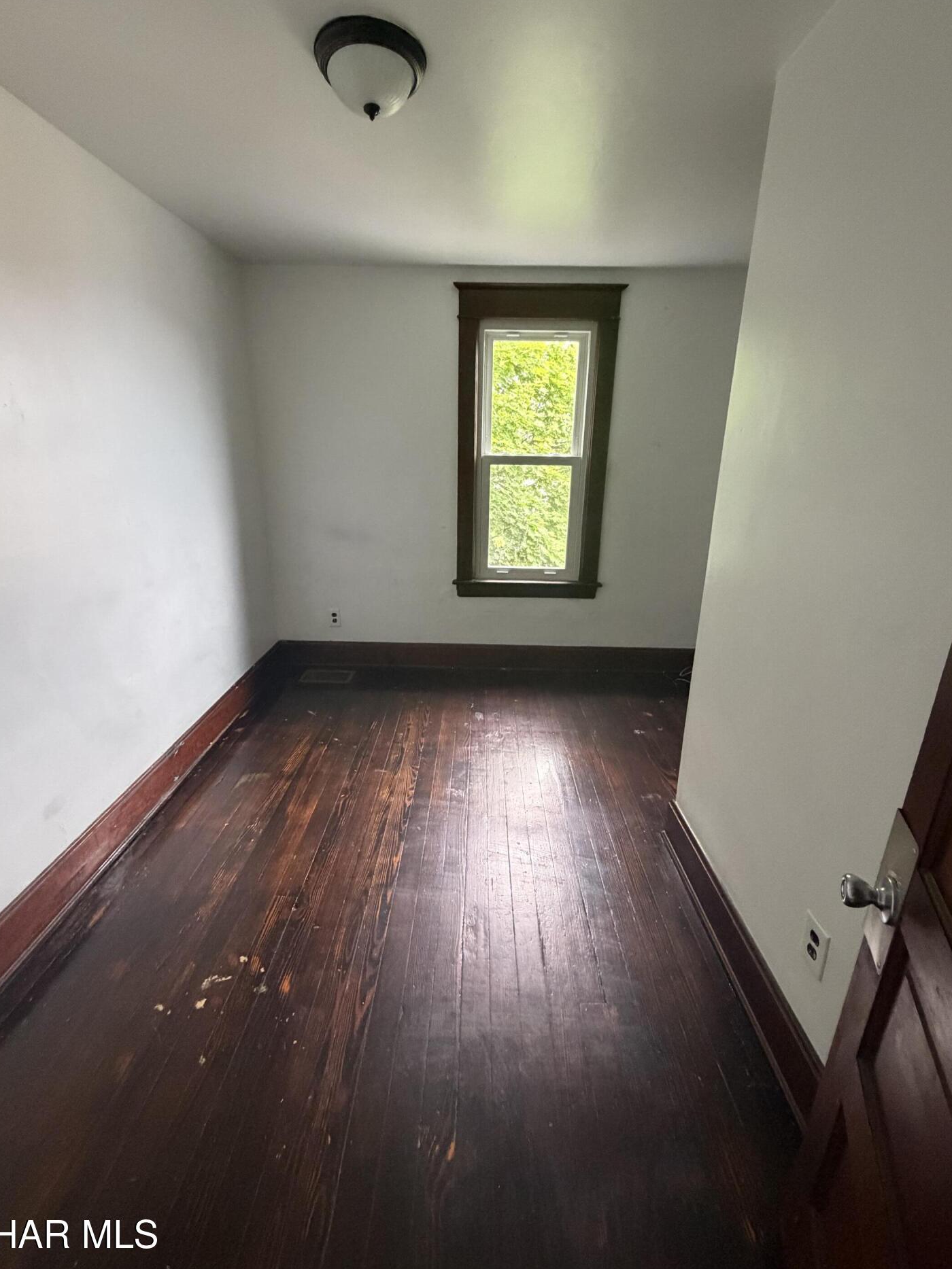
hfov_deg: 81.7
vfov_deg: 98.2
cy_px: 617
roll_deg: -0.1
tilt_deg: -17.0
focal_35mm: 15
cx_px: 471
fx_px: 550
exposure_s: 1/60
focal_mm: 2.22
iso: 500
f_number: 2.2
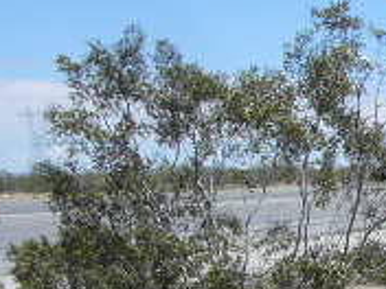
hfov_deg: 11.1
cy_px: 350
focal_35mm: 167
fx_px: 1862
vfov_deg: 8.8
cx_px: 665
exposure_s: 1/500
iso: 80
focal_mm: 5.4
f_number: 6.3
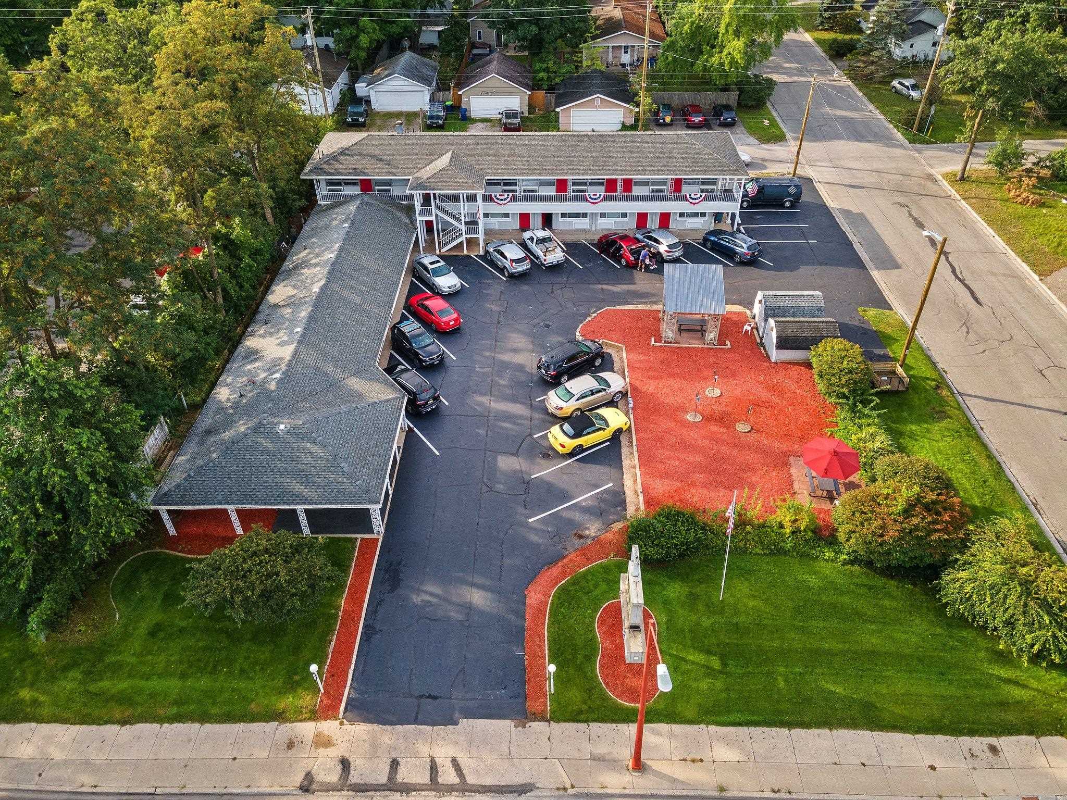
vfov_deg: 56.8
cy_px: 400
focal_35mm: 24
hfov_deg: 71.6
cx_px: 534
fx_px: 740
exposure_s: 1/160
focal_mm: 4.5
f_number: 2.8
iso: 100
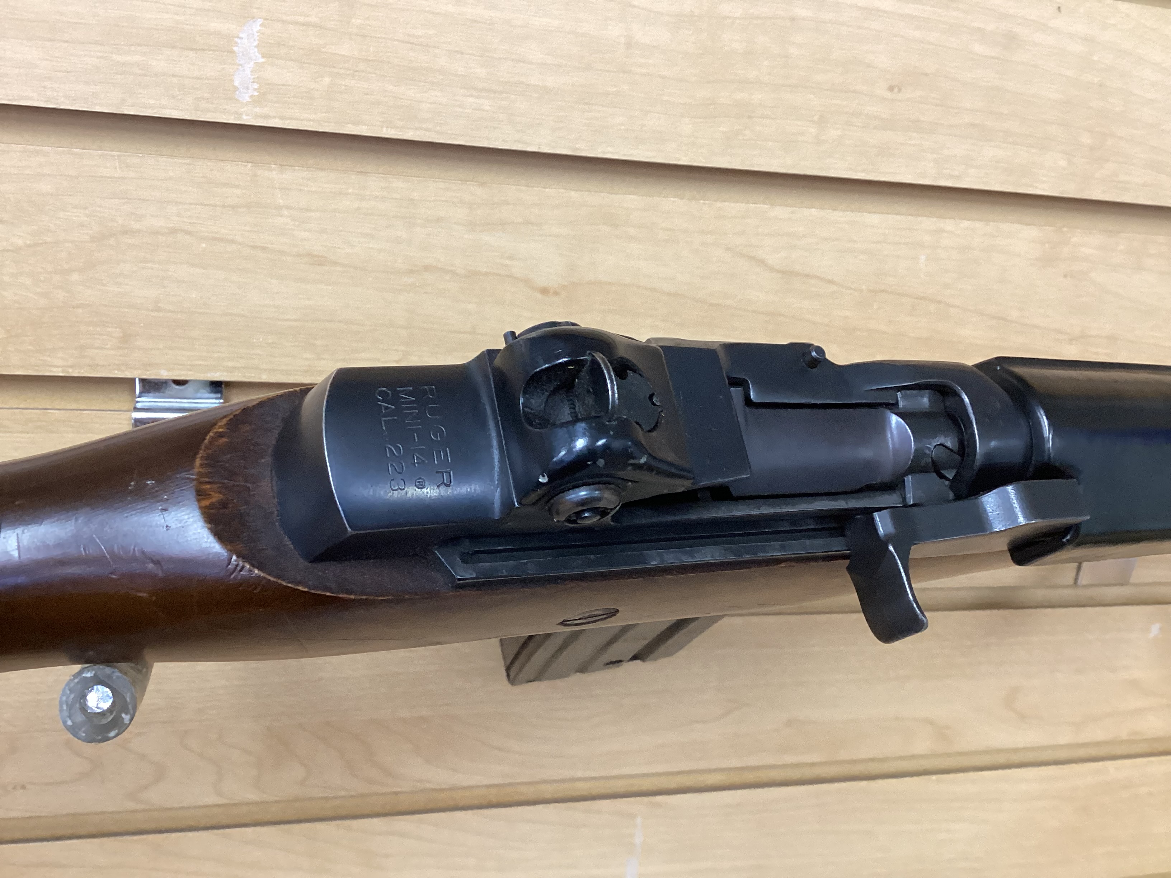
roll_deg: -6.9
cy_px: 439
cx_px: 586
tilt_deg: -18.1
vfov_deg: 45.4
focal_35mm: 31
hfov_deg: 58.4
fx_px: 1049
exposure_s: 1/50
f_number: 2.4
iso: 200
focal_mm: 3.3
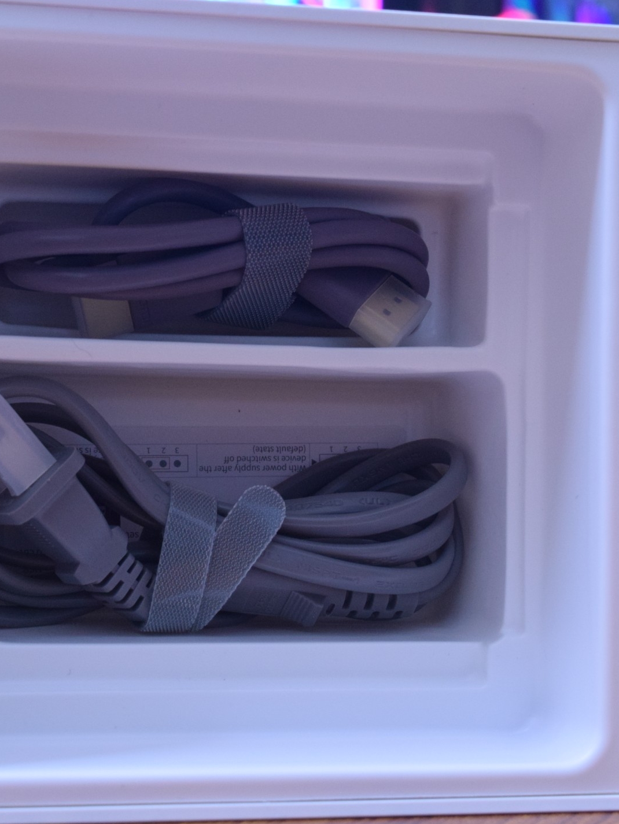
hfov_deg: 17.8
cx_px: 260
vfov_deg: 23.6
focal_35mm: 83
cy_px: 410
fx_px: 1978
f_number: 9
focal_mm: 38
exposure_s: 1/8
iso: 1600
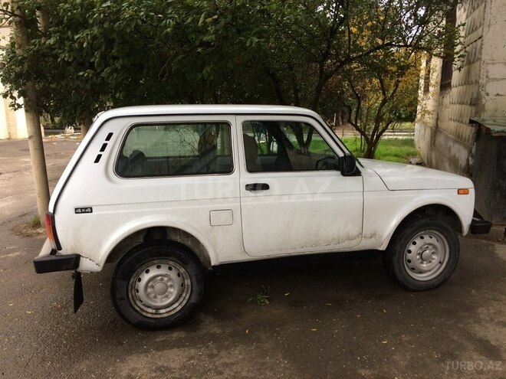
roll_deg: +0.5
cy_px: 190
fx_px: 424
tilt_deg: -12.8
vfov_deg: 48.2
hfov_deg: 61.7
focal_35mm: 29
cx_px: 253
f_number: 2.2
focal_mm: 4.15
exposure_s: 1/33
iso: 32
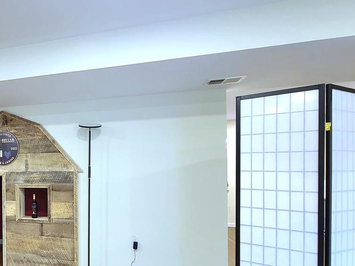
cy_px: 168
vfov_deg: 54.2
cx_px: 37
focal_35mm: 25
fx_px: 256
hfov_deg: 59.3
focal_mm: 2.2
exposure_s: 1/30
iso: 320
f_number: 2.2
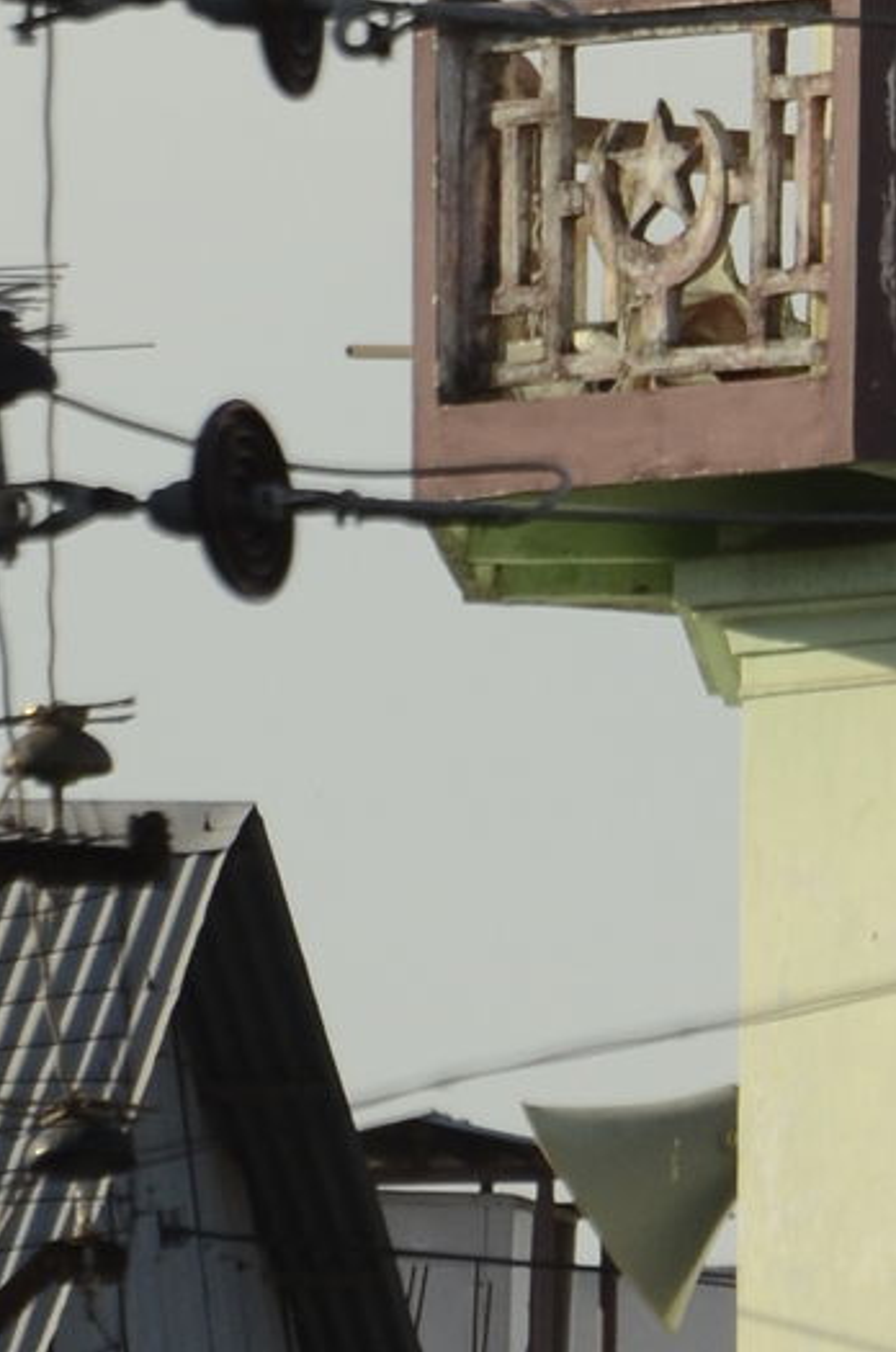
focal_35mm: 1906
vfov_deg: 1.1
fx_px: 71435
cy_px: 473
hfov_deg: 0.7
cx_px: 1437
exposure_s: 1/1000
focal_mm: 230
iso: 200
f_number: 6.3
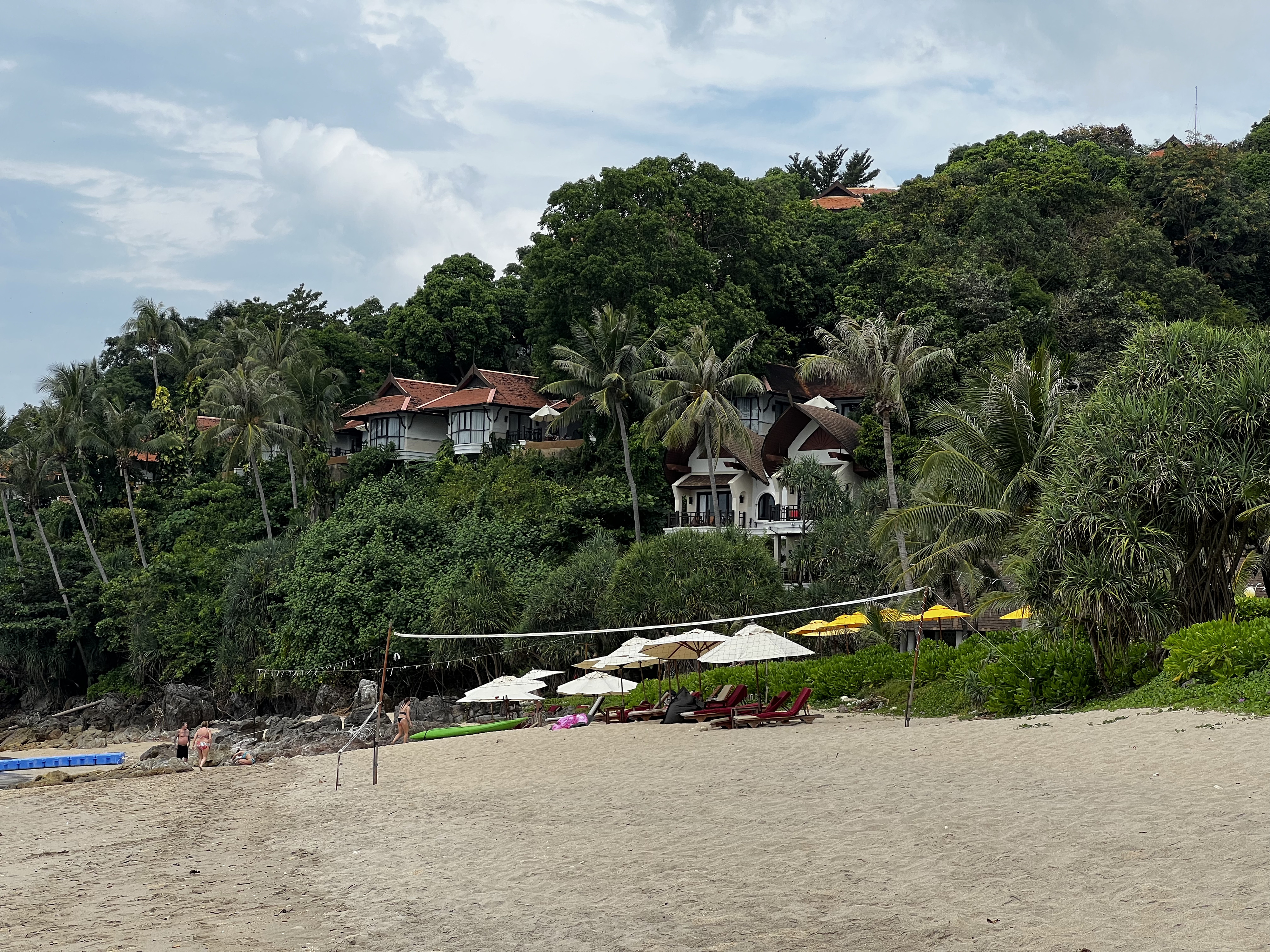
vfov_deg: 19.1
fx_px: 2825
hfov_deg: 25.3
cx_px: 635
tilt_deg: +5.4
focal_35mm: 77
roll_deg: -1.5
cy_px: 476
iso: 32
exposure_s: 1/896
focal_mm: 9
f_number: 2.8
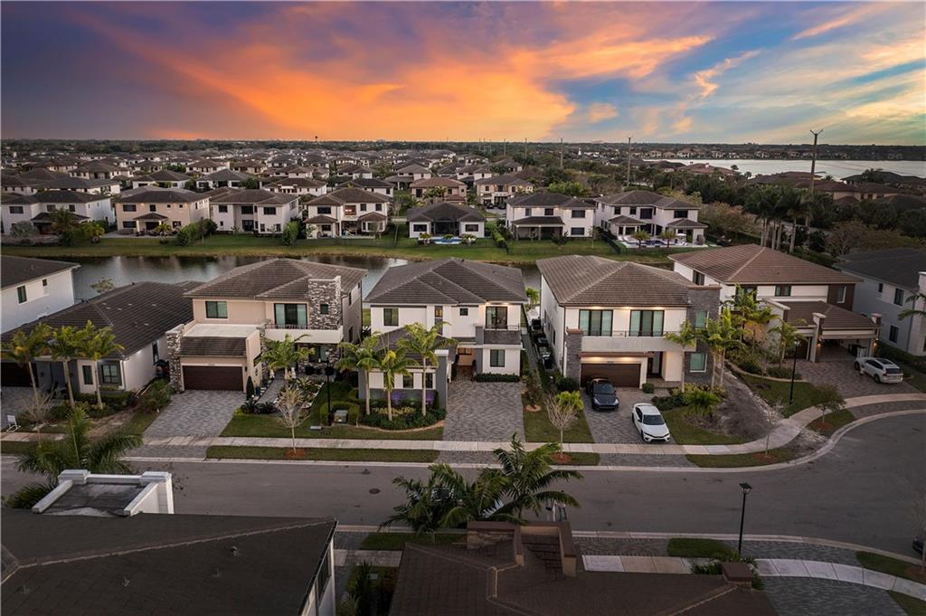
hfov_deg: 65.5
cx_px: 463
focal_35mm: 28
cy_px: 308
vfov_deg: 46.3
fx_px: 720
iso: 200
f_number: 2.8
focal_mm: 10.26
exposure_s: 1/50
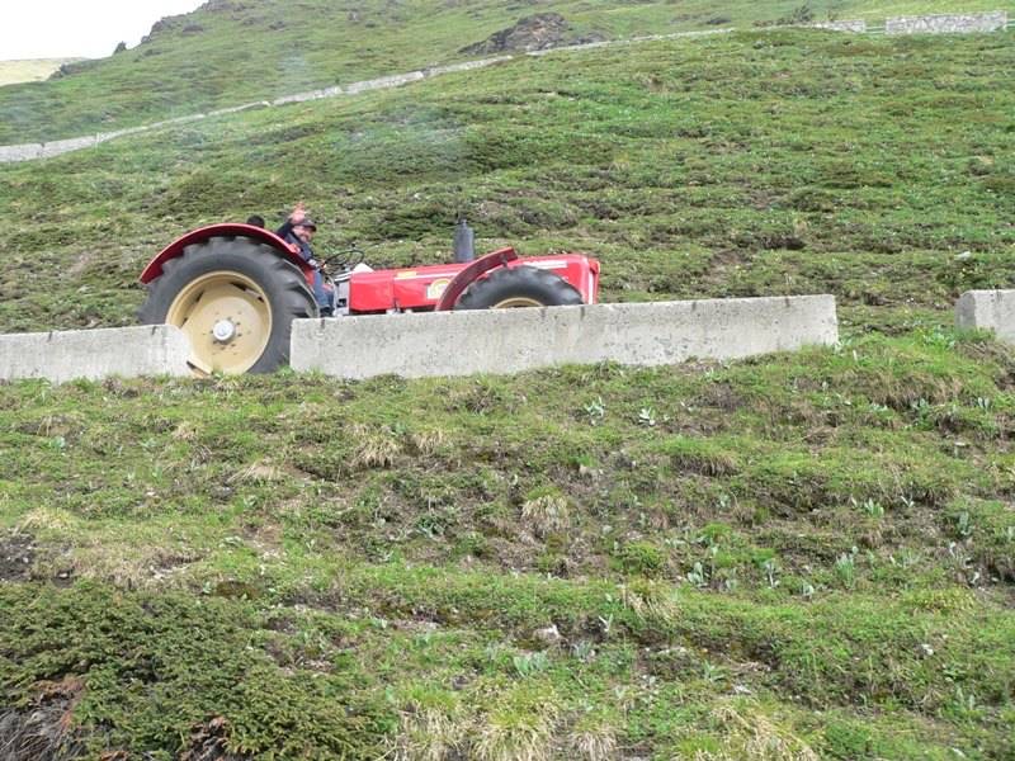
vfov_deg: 39.7
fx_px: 1056
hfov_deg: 51.4
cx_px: 508
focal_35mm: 36
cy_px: 380
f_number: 4
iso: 80
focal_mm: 6
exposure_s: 1/160
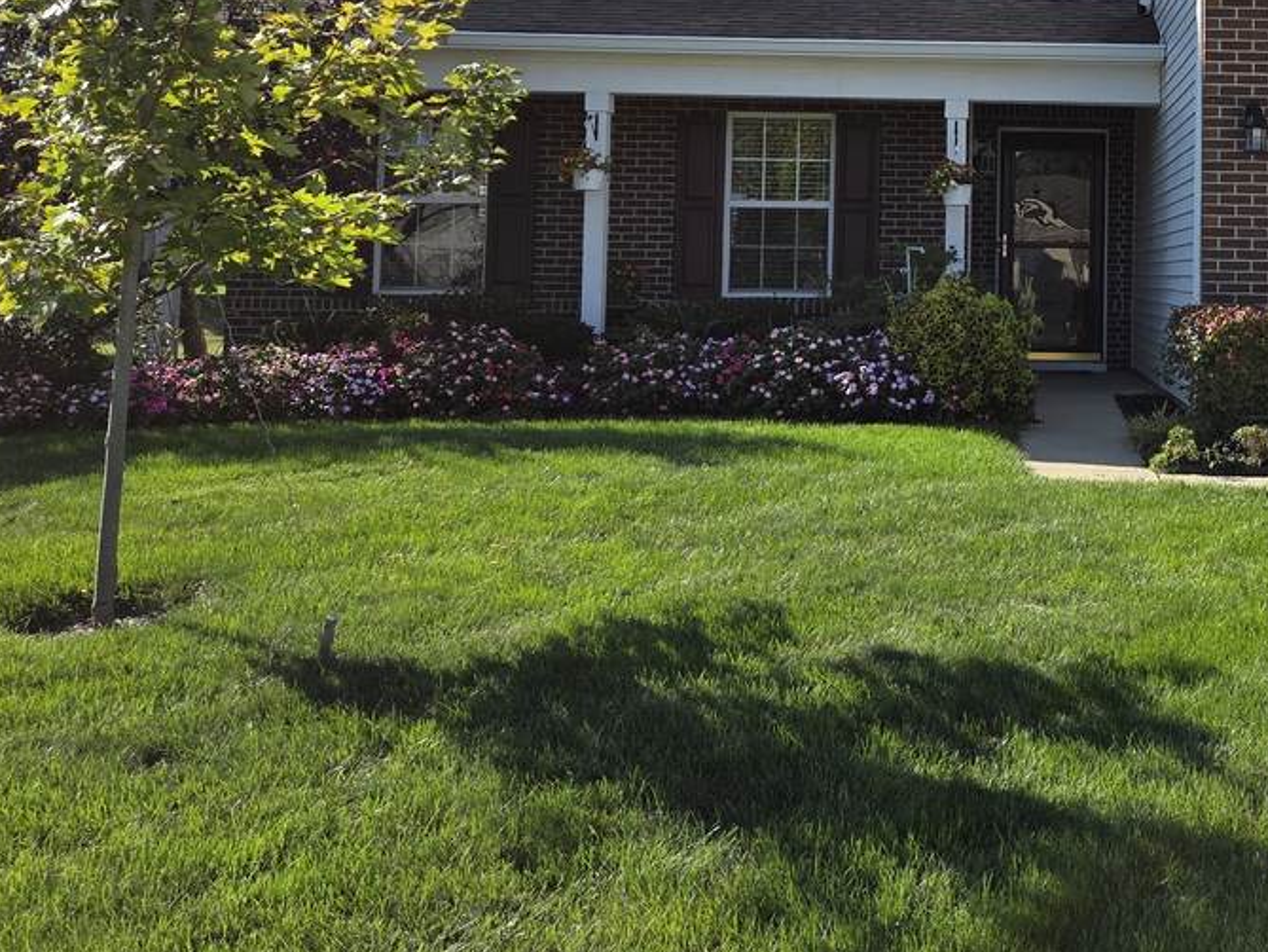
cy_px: 171
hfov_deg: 40.5
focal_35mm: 44
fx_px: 1612
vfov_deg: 31.9
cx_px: 1077
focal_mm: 5.4
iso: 80
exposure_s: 1/3809
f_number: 1.8
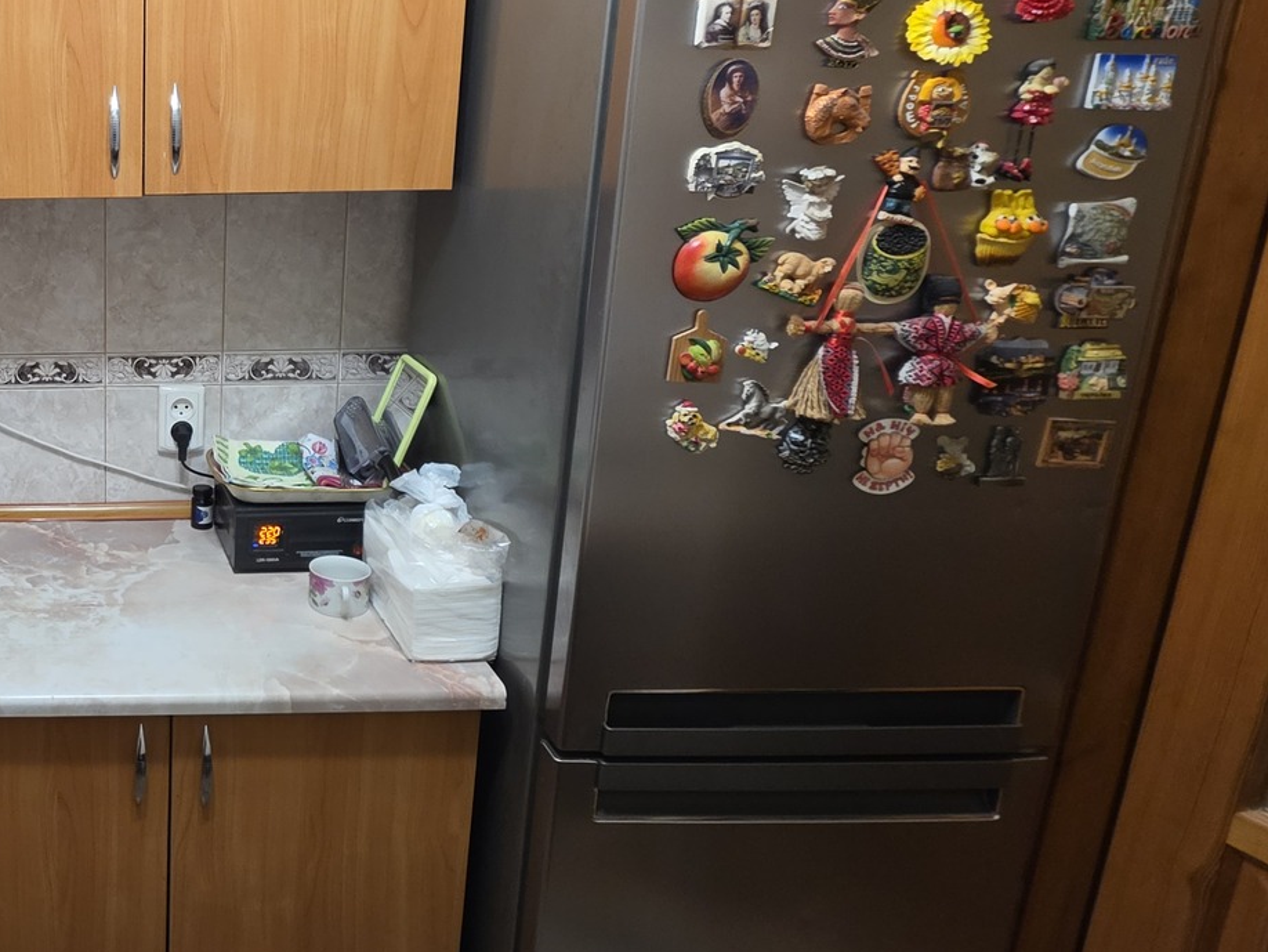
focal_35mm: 29
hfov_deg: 51.0
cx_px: 32
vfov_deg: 47.9
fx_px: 1063
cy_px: 373
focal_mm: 2.2
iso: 250
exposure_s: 1/50
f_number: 1.9
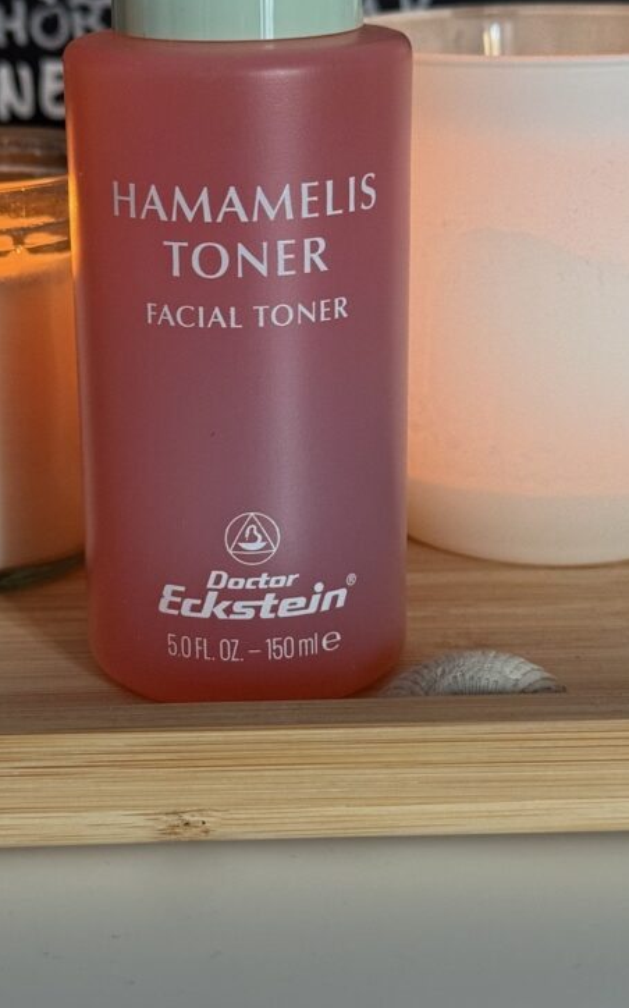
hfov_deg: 18.0
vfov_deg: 28.6
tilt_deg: -15.6
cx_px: 199
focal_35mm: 72
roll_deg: +0.4
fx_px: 1976
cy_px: 440
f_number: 1.78
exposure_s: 1/60
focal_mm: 6.76
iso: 160
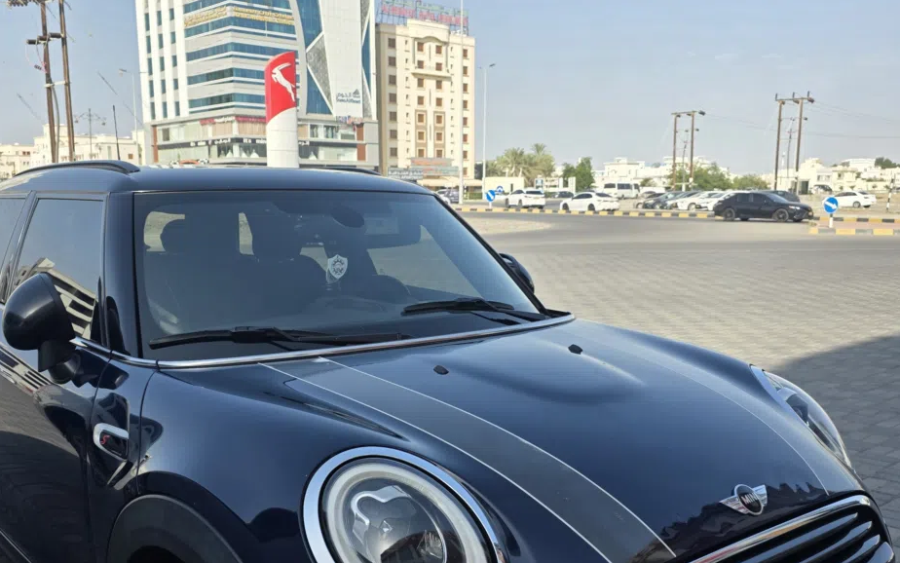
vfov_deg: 35.2
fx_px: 883
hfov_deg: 54.0
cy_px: 352
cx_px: 419
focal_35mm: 36
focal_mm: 6.3
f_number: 1.7
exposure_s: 1/5000
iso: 80
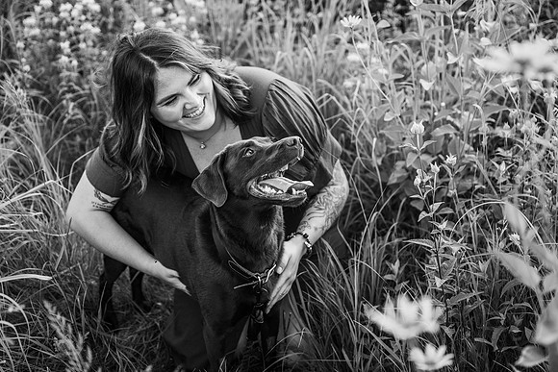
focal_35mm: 45
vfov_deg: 29.9
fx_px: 698
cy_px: 186
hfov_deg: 43.6
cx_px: 279
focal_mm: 45
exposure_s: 1/500
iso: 320
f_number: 3.2
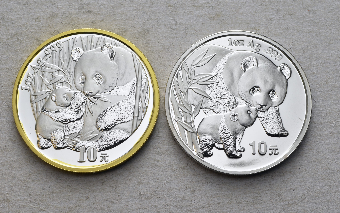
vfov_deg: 17.6
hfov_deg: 27.8
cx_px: 170
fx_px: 686
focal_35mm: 74
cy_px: 110
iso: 400
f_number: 14
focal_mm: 48
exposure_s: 1/250
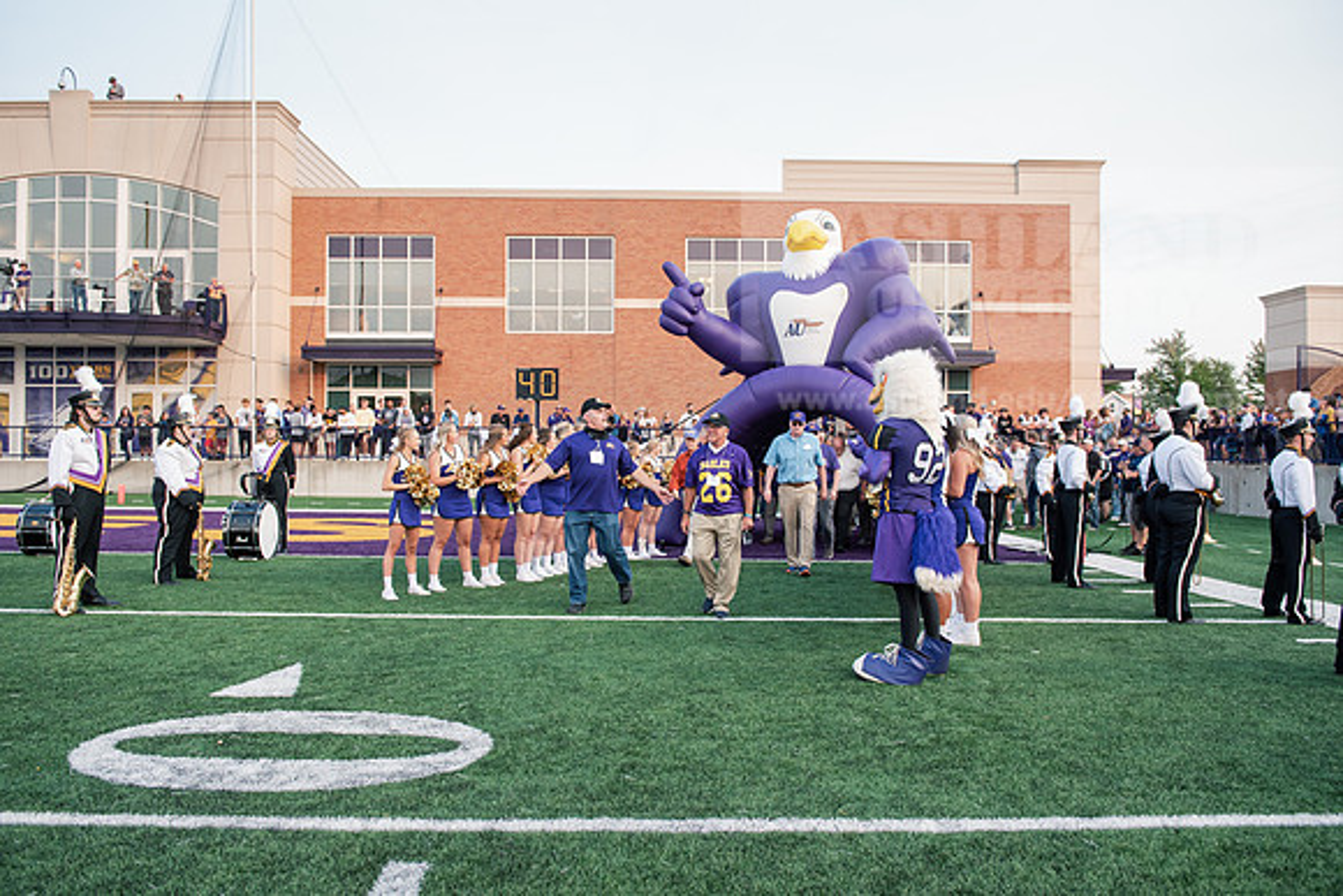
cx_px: 672
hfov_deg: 67.4
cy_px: 448
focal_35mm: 27
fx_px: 1007
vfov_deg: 48.0
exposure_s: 1/400
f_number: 4.5
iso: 640
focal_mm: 27
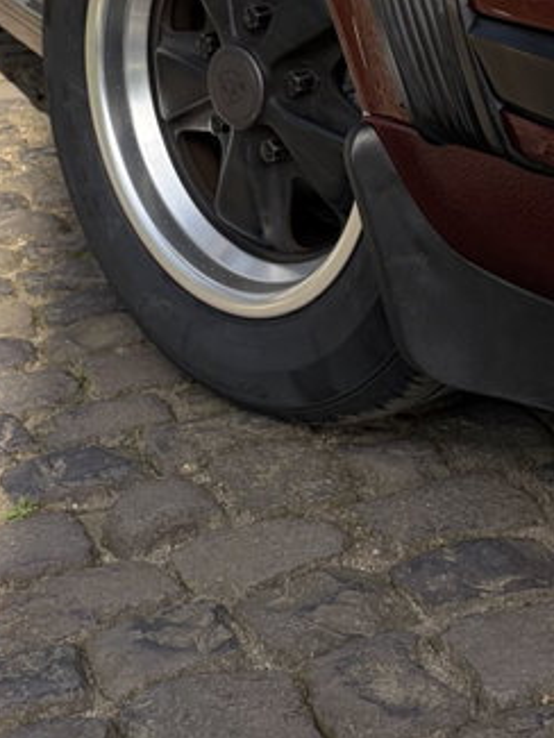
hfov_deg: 18.0
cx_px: 193
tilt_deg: -7.5
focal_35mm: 82
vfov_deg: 22.5
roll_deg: +3.4
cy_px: -75
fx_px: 1749
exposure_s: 1/1626
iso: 50
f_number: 1.6
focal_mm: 5.96
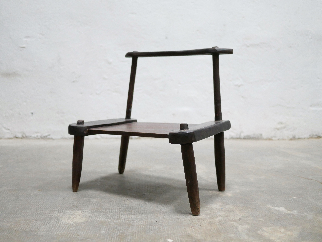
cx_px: 161
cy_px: 121
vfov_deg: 36.0
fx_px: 372
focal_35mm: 40
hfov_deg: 46.8
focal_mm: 20
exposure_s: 1/60
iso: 1600
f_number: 1.7
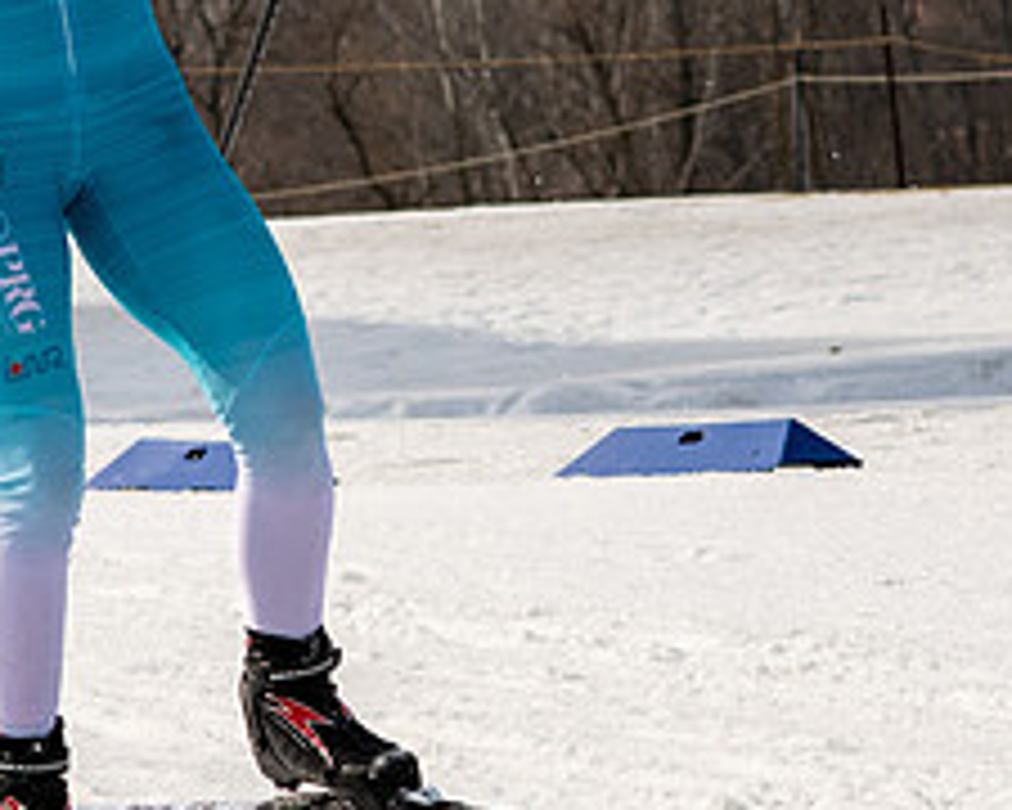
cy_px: 303
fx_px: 11411
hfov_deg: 5.1
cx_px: 446
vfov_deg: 4.1
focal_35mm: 381
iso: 400
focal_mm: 85
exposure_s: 1/2000
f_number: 7.1
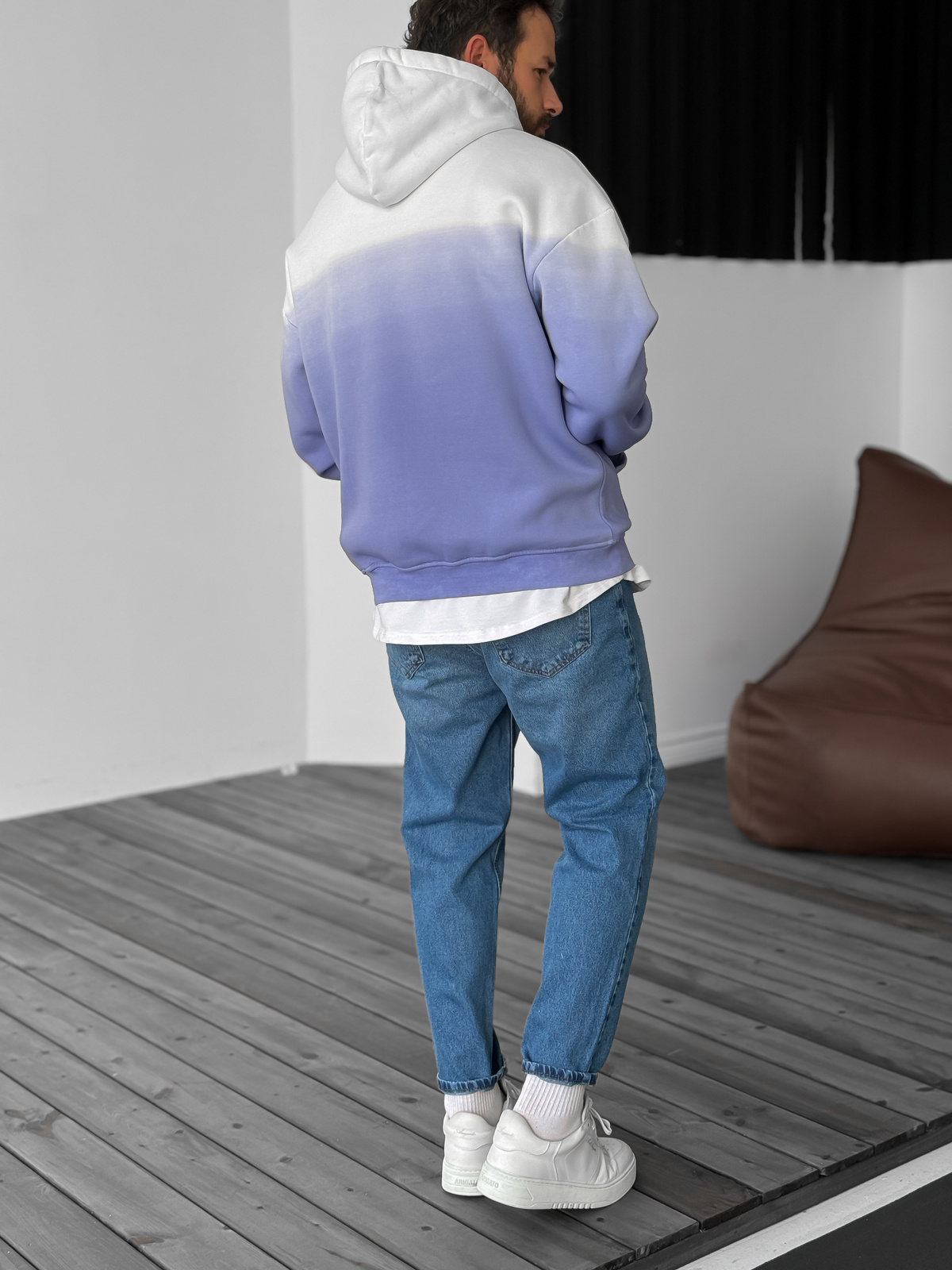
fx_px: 1760
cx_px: 476
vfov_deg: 39.7
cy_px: 635
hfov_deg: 30.3
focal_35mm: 48
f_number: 1.8
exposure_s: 1/160
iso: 50
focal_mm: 6.86
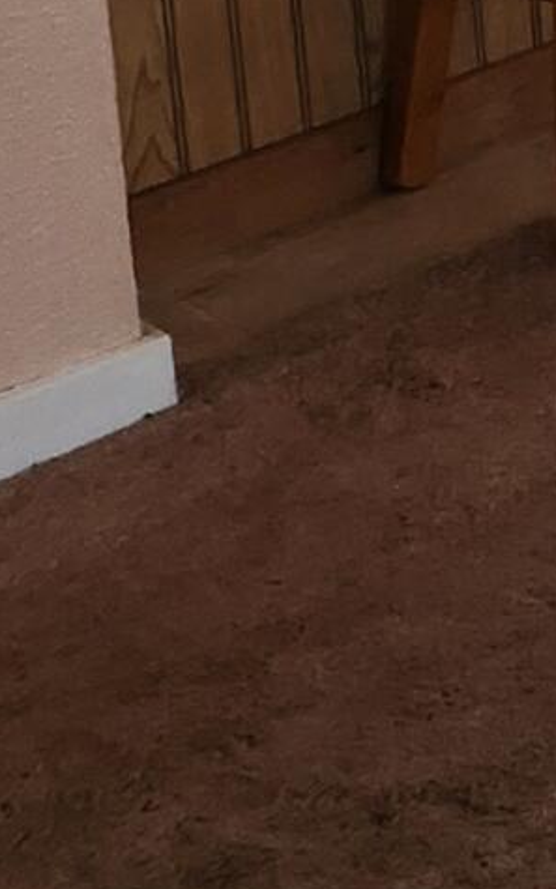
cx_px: 2533
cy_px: -1082
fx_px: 3733
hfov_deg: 6.3
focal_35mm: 154
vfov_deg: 11.7
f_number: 1.8
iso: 160
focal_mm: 5.4
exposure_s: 1/120
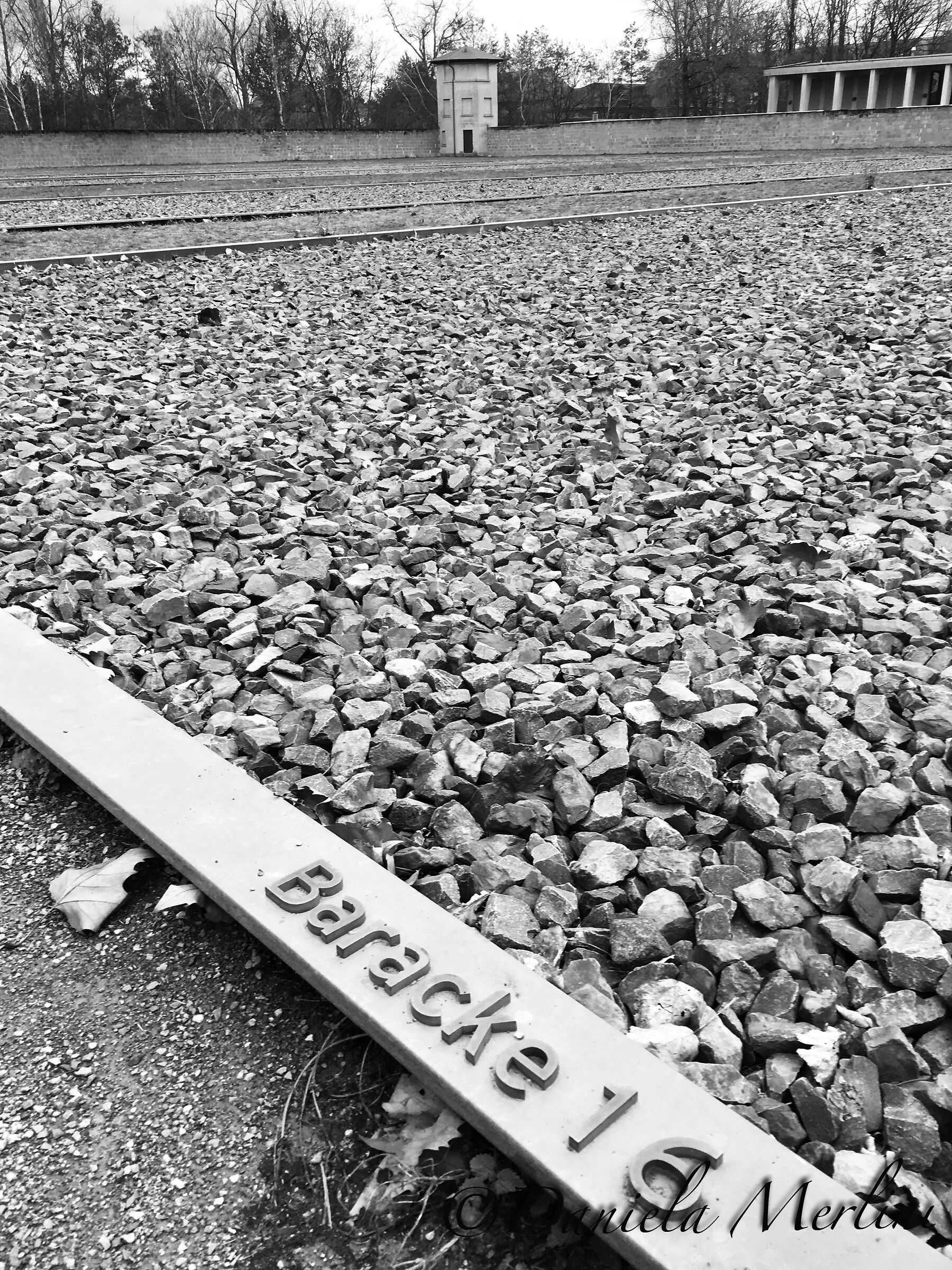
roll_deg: +1.6
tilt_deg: -23.3
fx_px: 1063
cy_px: 635
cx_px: 476
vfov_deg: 61.7
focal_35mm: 29
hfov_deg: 48.2
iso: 32
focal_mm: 4.15
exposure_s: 1/50
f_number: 2.2
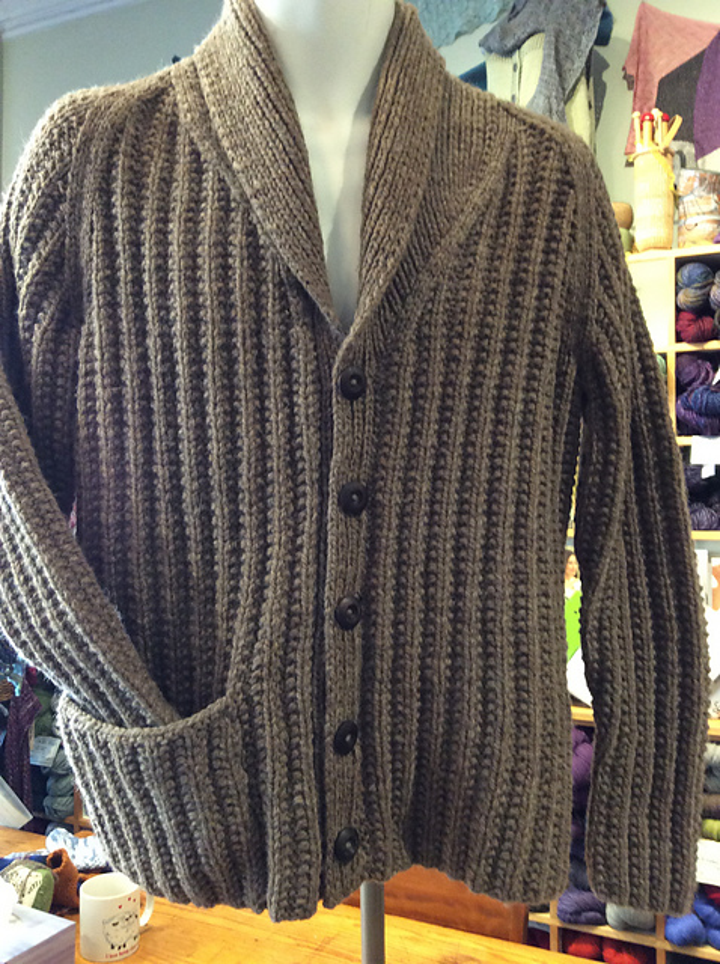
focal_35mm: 32
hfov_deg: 44.1
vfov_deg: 56.9
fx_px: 890
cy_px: 482
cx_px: 360
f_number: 2.4
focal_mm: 3.3
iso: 160
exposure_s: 1/24
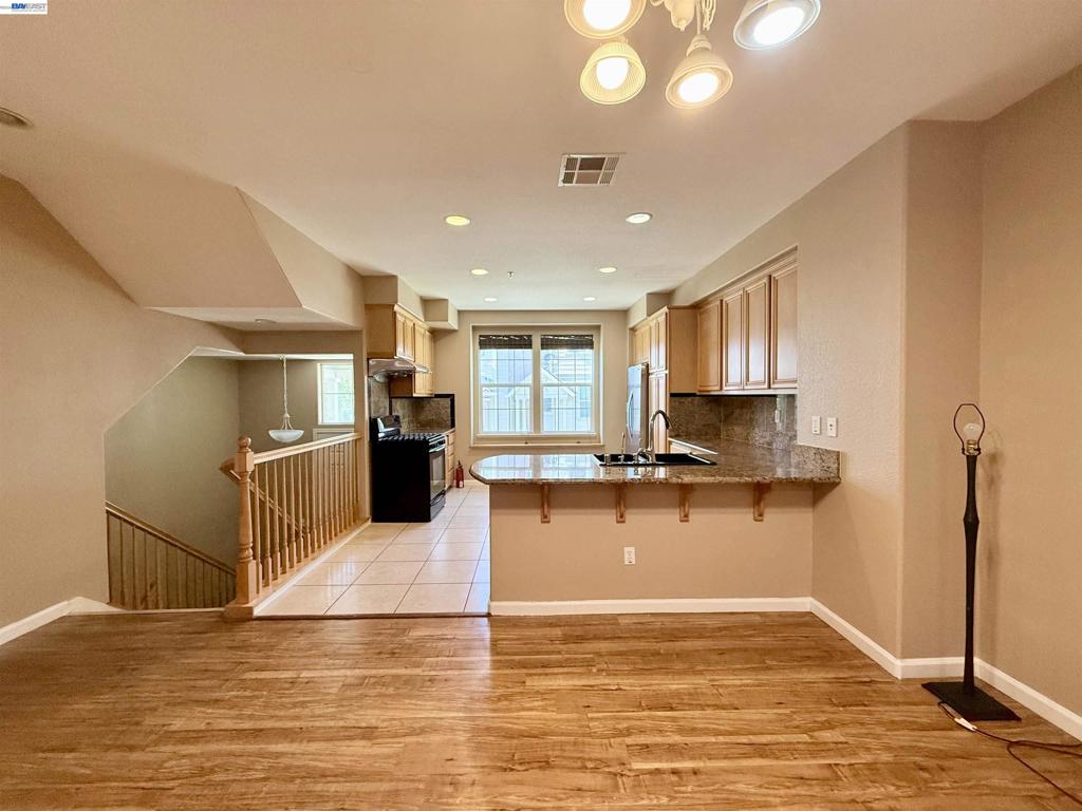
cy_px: 406
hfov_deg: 102.1
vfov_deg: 85.7
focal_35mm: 14
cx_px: 541
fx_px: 438
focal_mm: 2.22
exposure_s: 1/120
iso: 320
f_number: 2.2
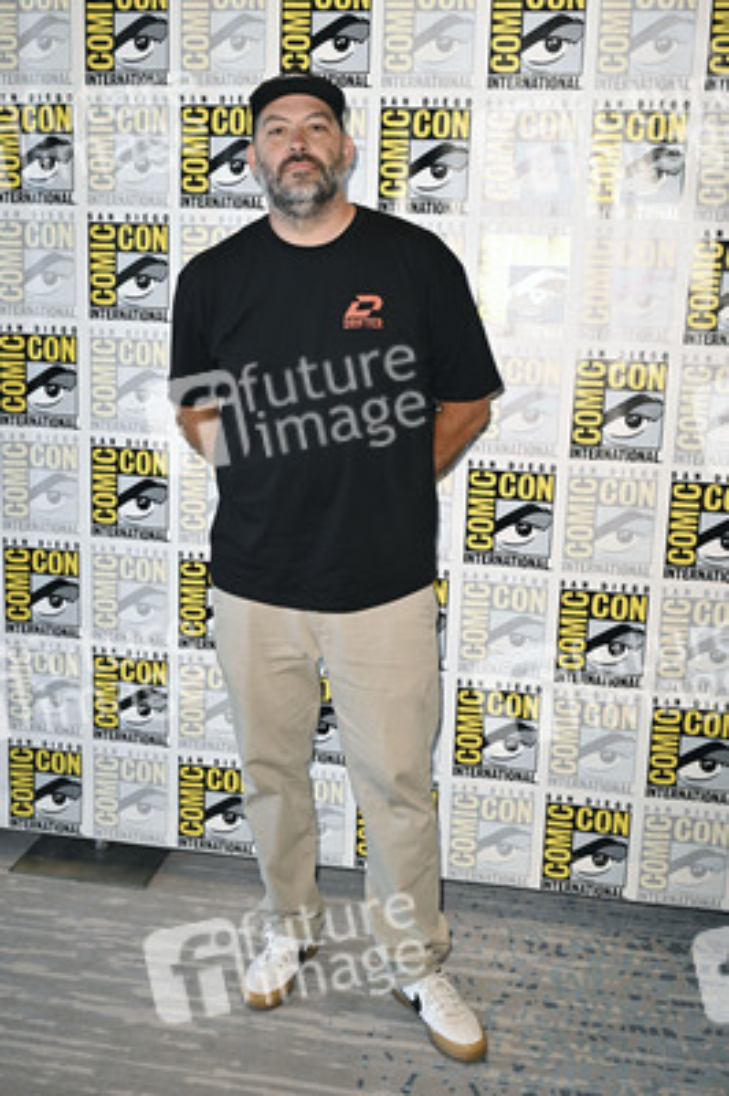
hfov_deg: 34.2
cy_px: 548
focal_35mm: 39
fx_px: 1187
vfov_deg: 49.6
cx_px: 364
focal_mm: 39
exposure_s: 1/250
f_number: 4.5
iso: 1250
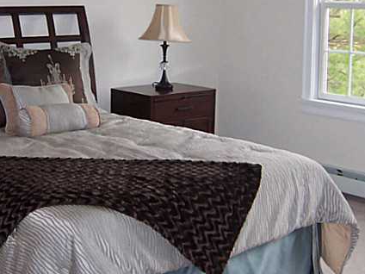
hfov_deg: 28.4
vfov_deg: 21.5
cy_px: 78
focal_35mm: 68
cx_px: 123
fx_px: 717
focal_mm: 5.6
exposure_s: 1/60
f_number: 2.8
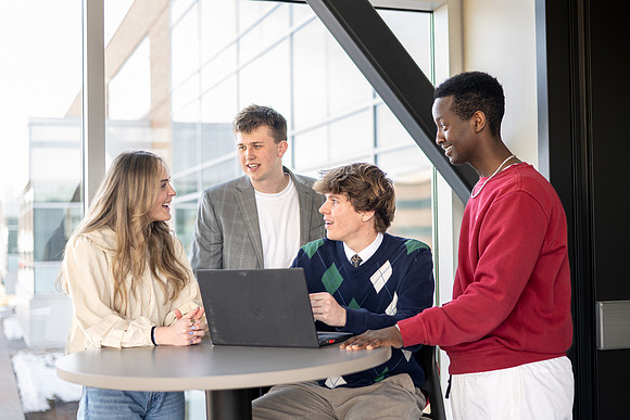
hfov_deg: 39.6
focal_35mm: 50
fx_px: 875
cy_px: 210
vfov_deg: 27.0
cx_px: 315
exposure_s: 1/160
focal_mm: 50
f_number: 2.2
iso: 100
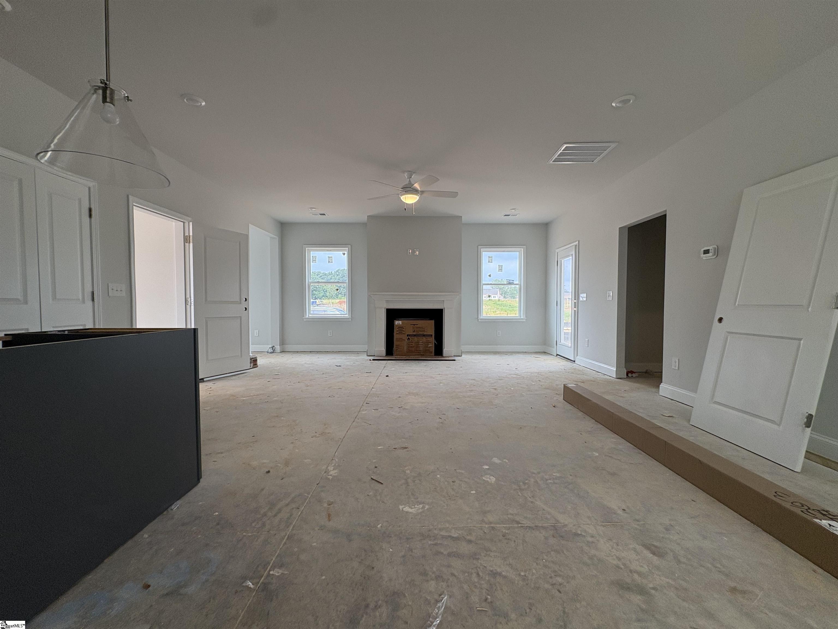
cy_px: 314
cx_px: 419
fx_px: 339
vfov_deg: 85.7
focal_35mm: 14
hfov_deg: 102.1
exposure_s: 1/131
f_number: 2.2
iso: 80
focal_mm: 2.22
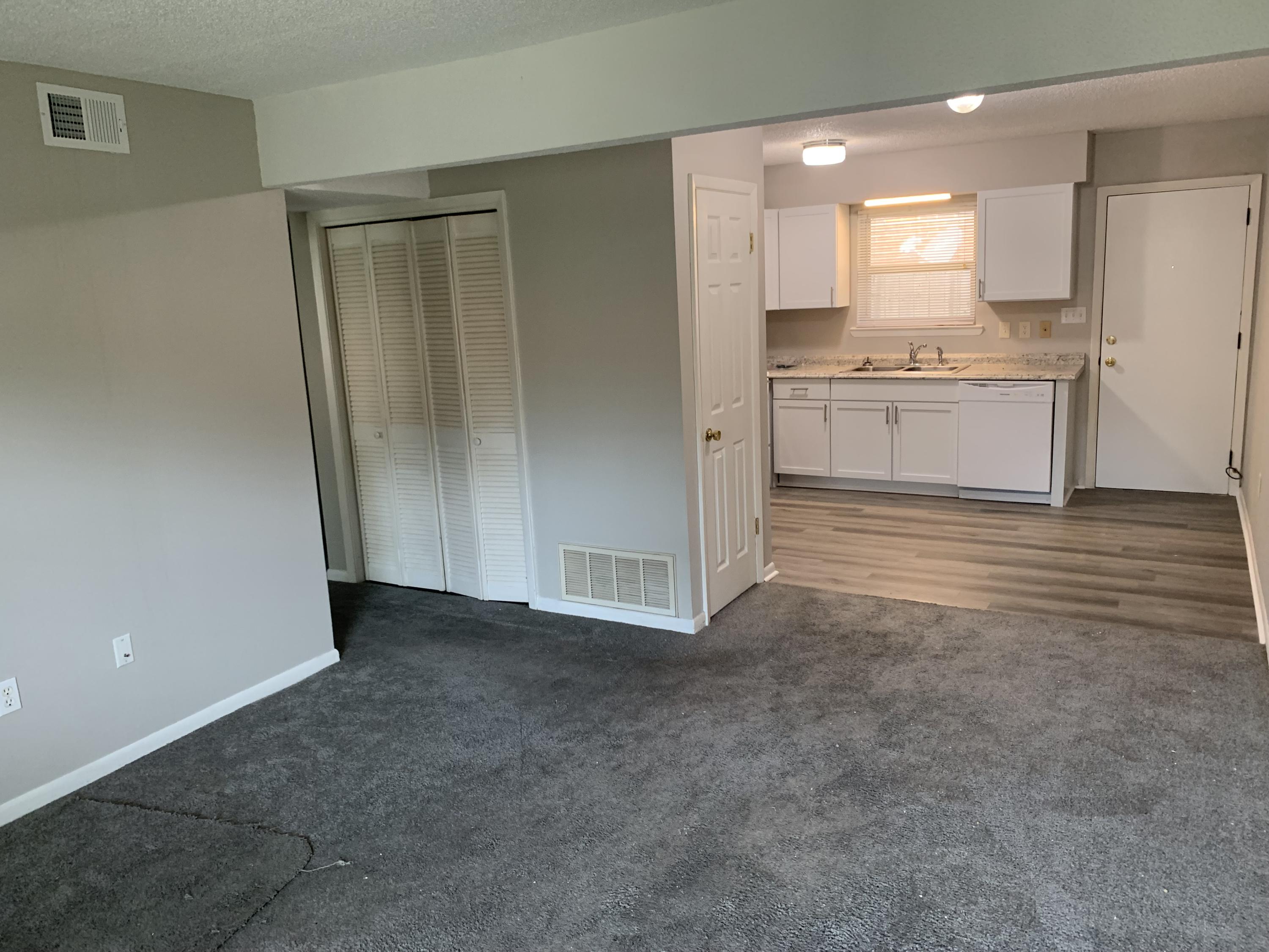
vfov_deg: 53.1
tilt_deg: -12.1
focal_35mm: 26
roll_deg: +1.8
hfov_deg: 67.3
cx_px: 634
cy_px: 476
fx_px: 953
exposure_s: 1/60
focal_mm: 4.25
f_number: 1.8
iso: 200
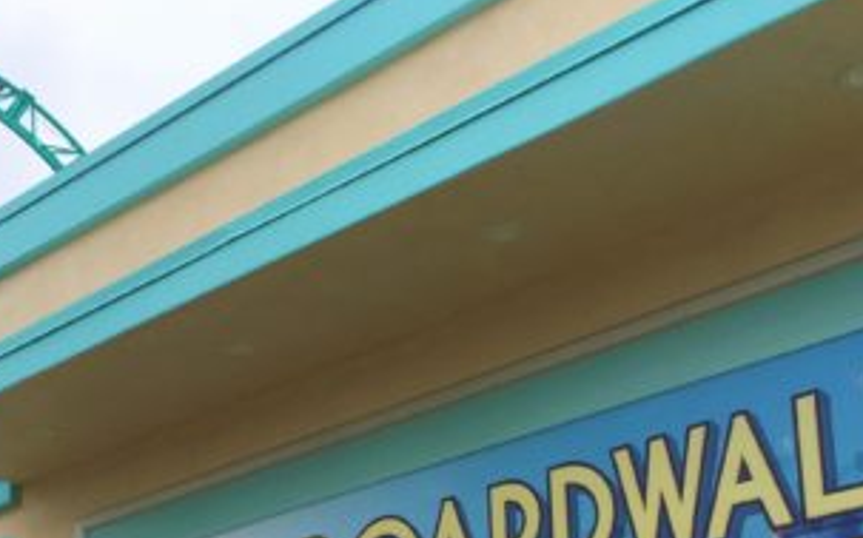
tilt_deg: +13.0
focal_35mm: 62
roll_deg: -0.4
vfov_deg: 19.8
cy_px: 621
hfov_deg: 33.0
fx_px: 1457
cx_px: 461
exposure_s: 1/2639
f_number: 2.2
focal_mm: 4.15
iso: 32
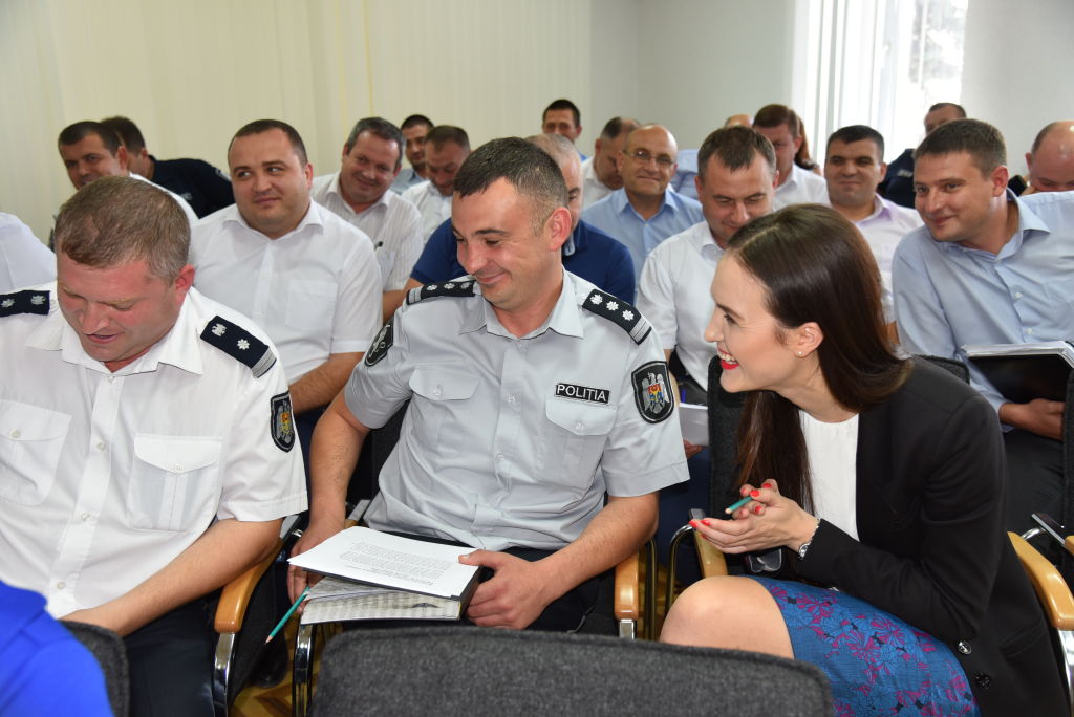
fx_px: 1134
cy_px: 358
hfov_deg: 50.7
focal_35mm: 38
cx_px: 537
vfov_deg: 35.1
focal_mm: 38
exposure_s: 1/80
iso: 800
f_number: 4.5
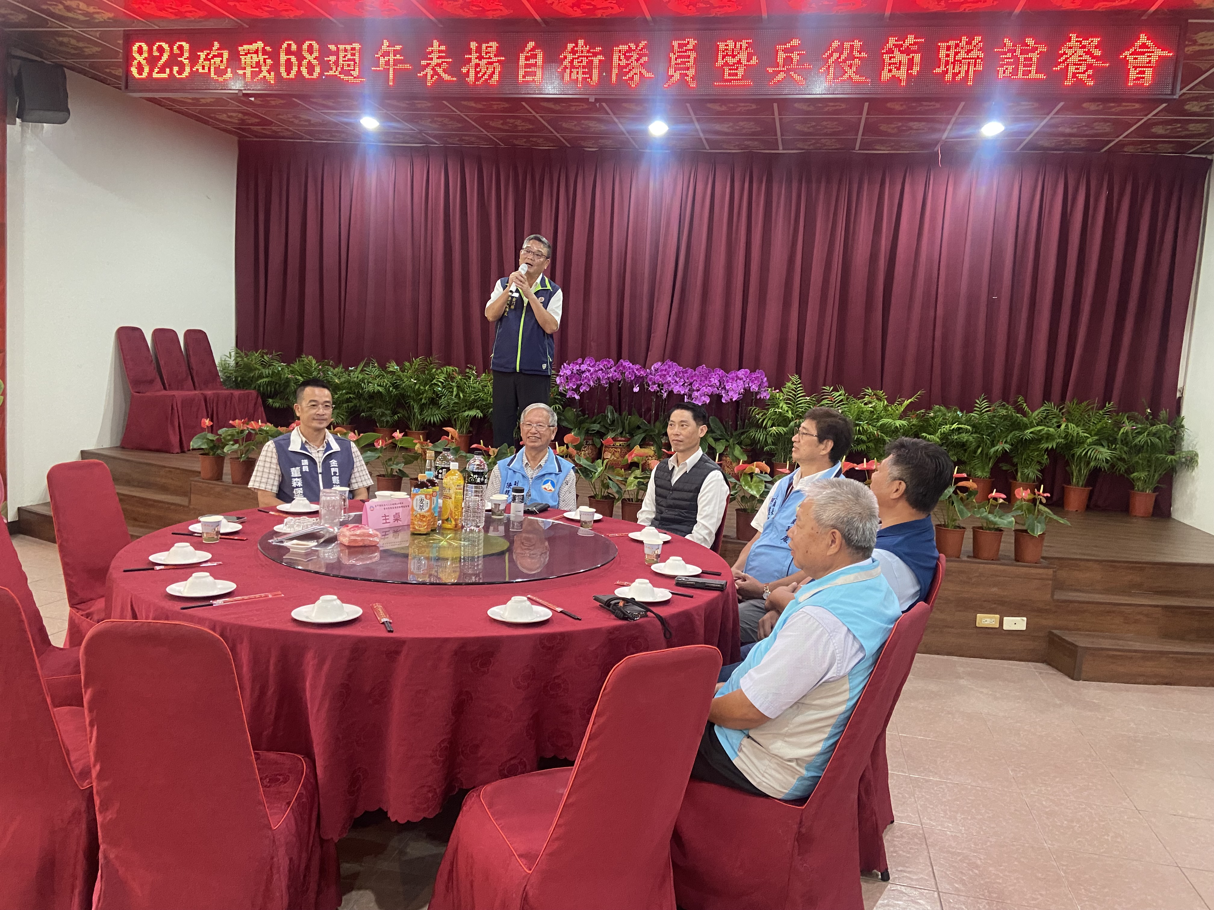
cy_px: 455
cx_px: 607
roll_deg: -4.1
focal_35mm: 26
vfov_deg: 53.1
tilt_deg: -7.0
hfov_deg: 67.3
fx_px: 912
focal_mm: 4.25
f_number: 1.8
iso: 400
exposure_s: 1/40
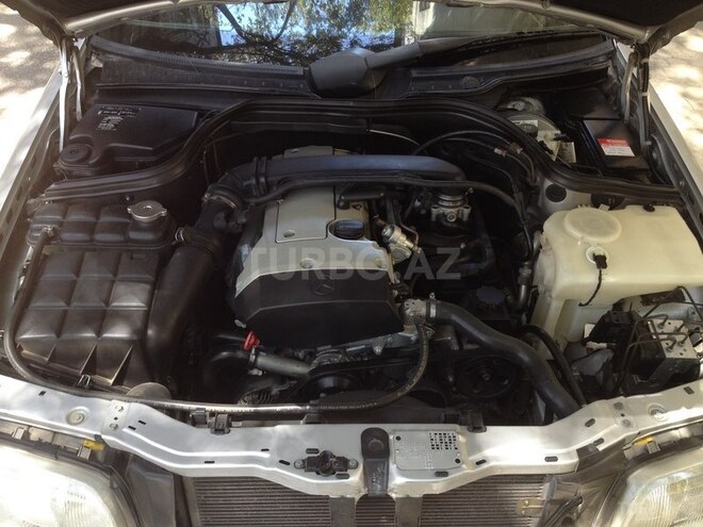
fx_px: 711
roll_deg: +2.5
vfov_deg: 40.7
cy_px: 264
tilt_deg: -35.2
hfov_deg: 52.6
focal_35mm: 35
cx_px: 352
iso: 50
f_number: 2.4
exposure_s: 1/60
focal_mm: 4.28
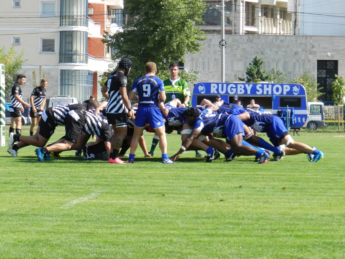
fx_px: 1754
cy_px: 130
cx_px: 172
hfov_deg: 11.2
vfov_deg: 8.4
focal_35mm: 176
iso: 160
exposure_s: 1/320
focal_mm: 31.2
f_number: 5.4
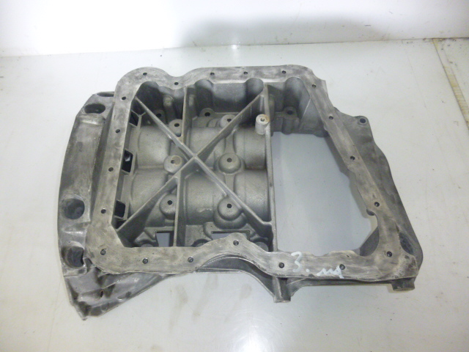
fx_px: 339
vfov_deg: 54.9
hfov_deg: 69.4
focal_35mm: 25
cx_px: 234
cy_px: 176
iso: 320
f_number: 3.1
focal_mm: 4.5
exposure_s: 1/60
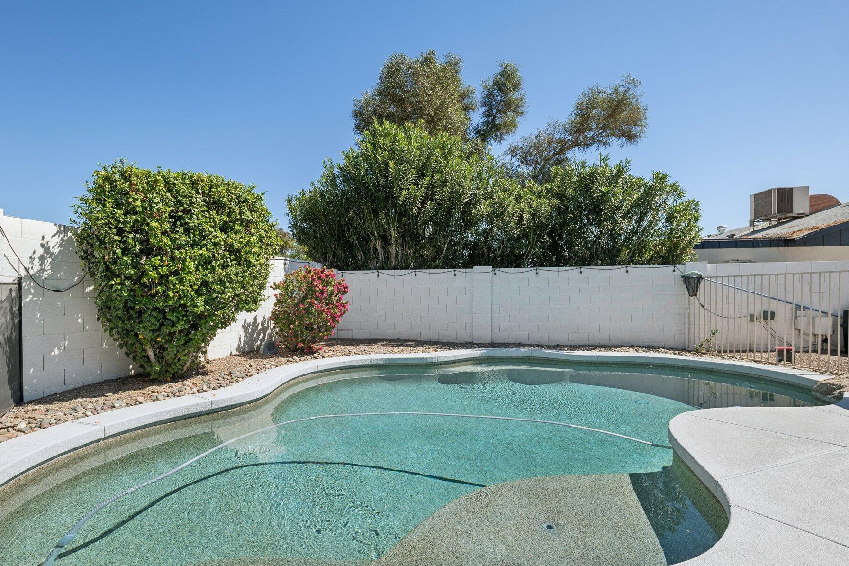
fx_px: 377
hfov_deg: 96.6
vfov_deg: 73.6
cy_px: 301
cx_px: 397
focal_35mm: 16
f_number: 8
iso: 400
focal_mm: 14
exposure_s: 1/800
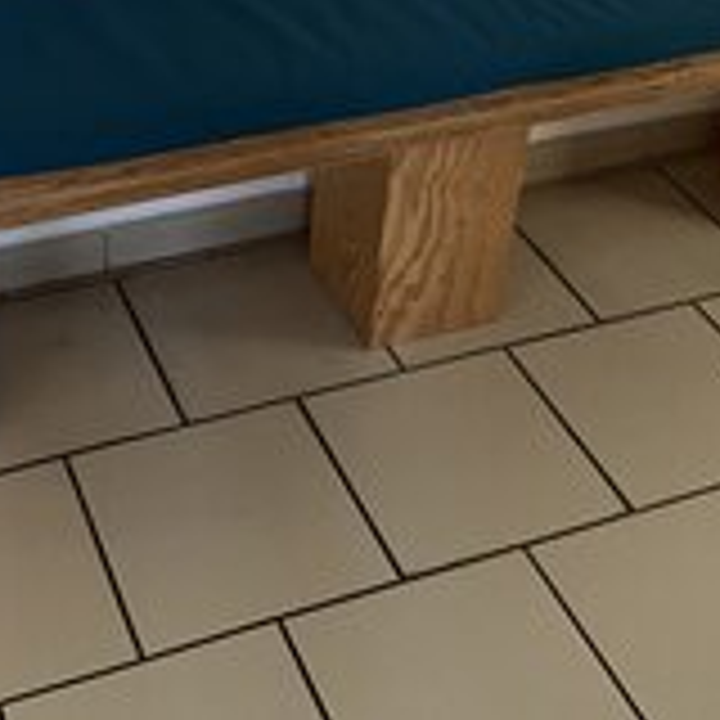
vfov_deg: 25.9
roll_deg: -2.8
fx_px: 1506
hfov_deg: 26.8
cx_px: 274
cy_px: 50
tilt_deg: -30.2
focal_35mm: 64
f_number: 1.8
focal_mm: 3
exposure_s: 1/40
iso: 320
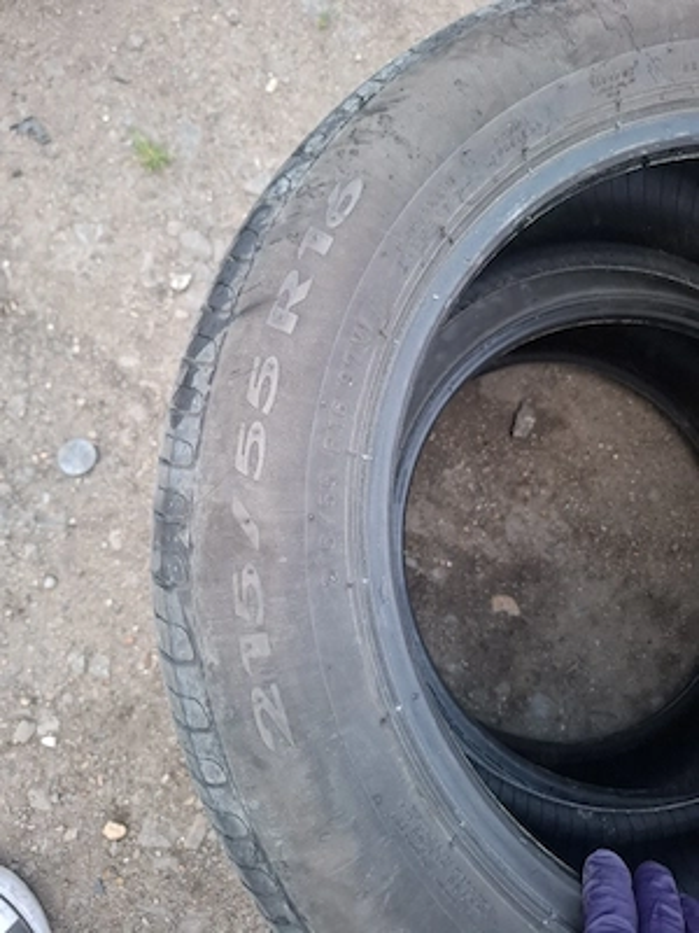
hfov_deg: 58.9
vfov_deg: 73.9
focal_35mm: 23
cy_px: 466
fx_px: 619
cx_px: 350
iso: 320
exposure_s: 1/50
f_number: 1.8
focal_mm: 5.54
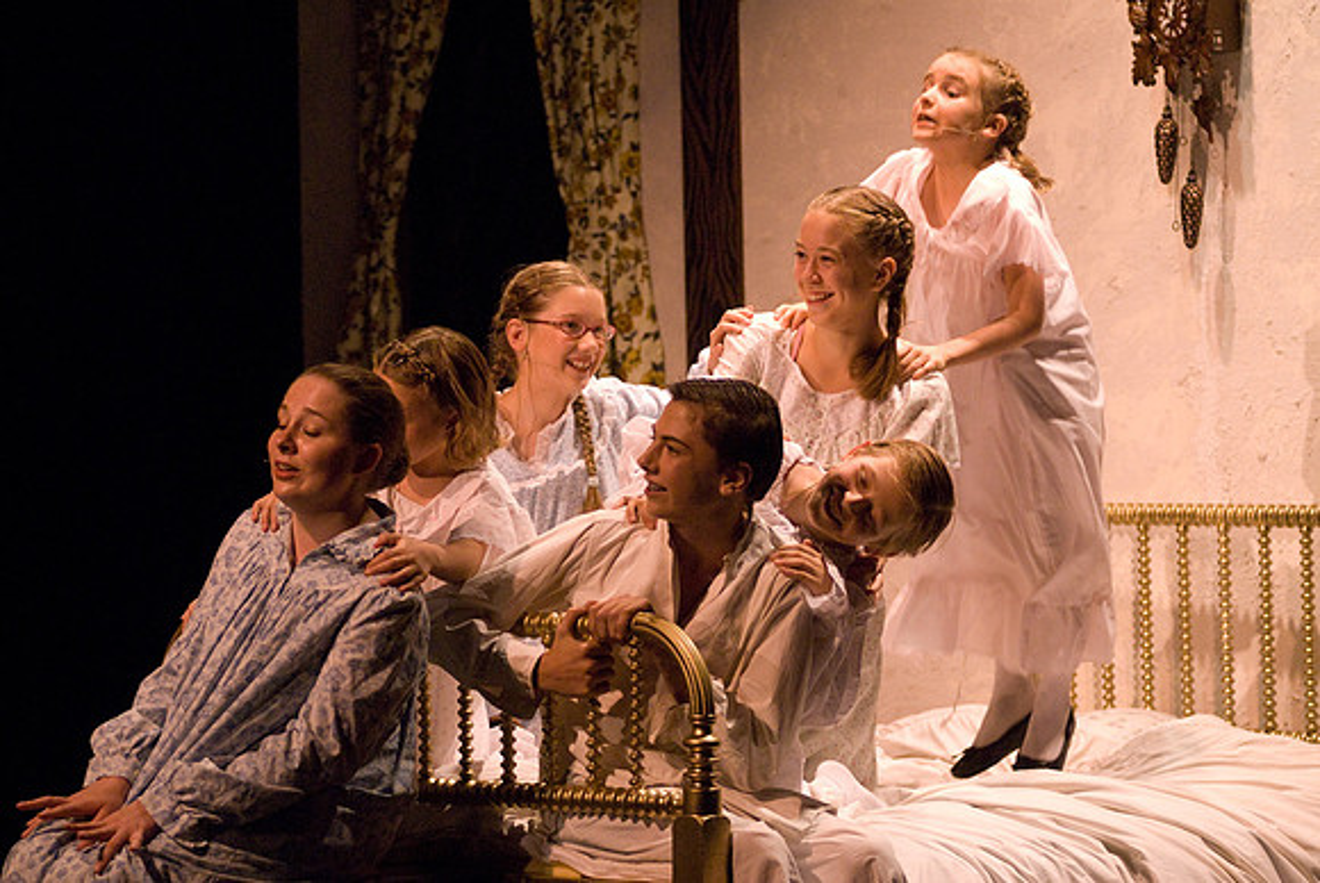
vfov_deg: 7.9
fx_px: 6386
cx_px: 660
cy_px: 442
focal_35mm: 174
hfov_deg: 11.8
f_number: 2.8
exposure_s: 1/160
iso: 1600
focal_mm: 116
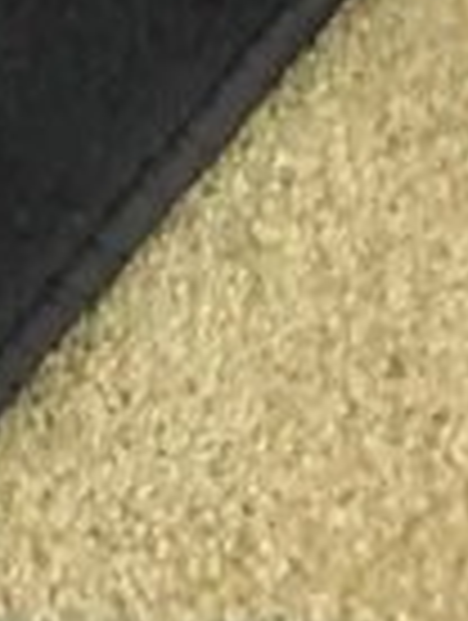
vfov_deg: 8.2
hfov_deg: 6.3
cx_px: -999
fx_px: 3864
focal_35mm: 215
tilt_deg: -76.7
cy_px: -1062
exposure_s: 1/10
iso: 80
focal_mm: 4.15
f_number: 2.2
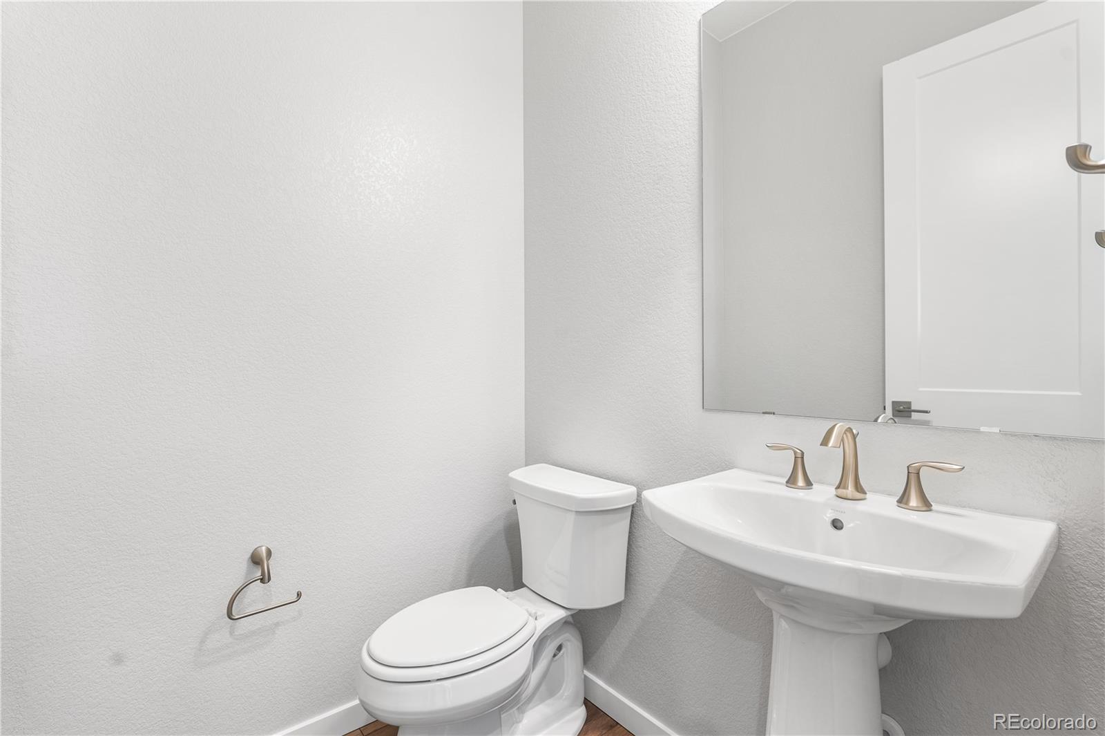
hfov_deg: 96.8
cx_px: 552
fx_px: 491
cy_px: 368
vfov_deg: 73.7
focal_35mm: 16
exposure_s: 1/2.5
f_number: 7.1
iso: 200
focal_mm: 16
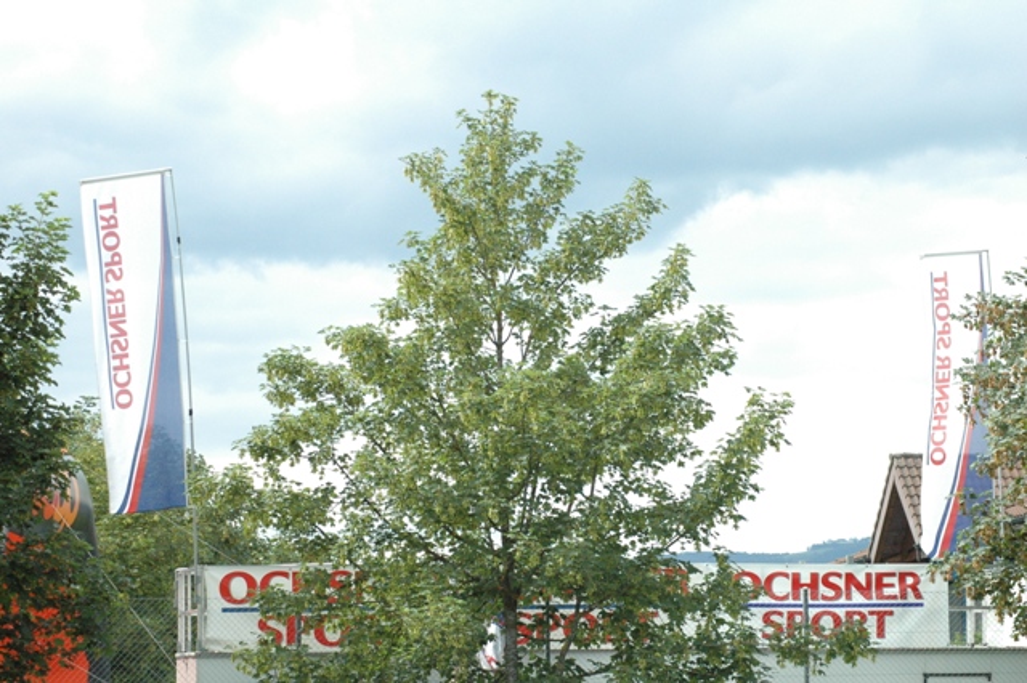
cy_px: 342
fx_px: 3849
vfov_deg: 10.1
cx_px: 514
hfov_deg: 15.2
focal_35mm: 135
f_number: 8
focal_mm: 90
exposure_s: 1/1000
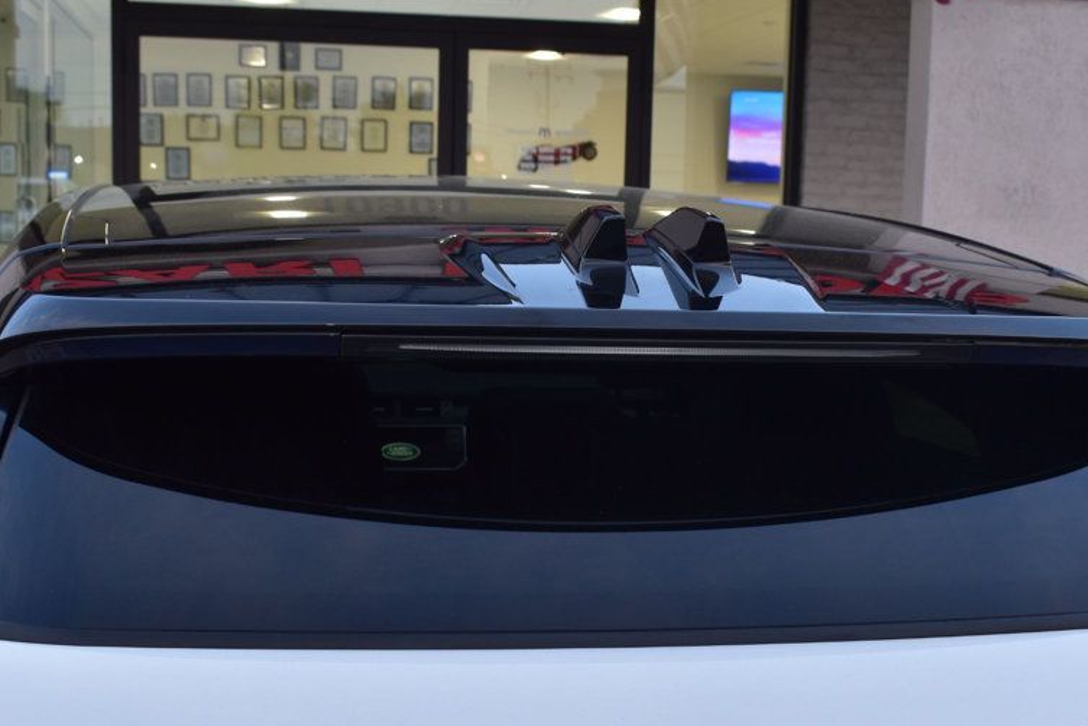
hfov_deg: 35.0
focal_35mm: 57
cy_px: 482
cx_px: 600
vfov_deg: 23.7
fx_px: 1723
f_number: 8
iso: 400
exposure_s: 1/50
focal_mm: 28
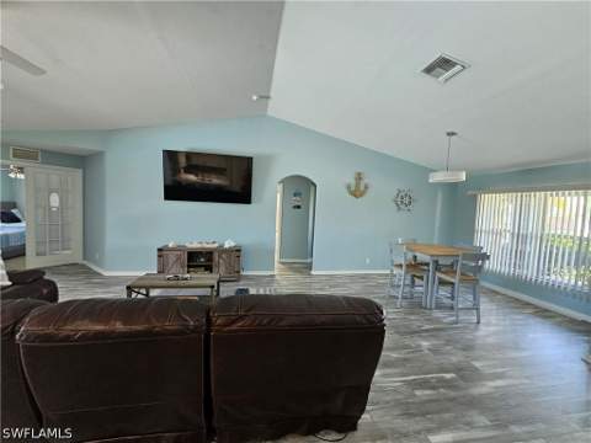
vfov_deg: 89.9
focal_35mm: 13
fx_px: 222
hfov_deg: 106.2
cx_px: 296
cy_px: 222
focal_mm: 2.2
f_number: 2.2
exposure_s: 1/40
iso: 320
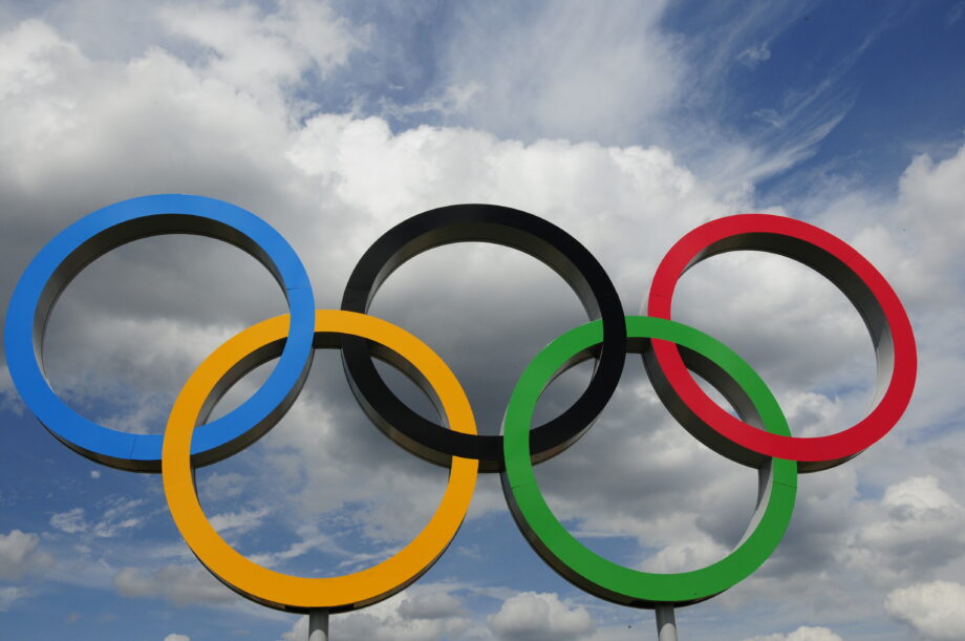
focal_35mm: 36
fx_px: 964
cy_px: 320
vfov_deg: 36.8
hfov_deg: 53.2
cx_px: 482
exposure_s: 1/4000
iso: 400
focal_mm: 24
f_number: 6.3
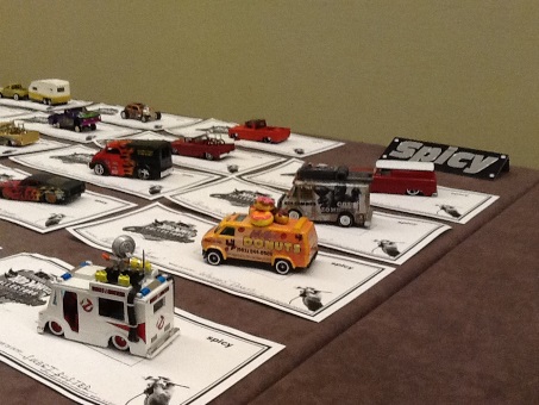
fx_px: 685
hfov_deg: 42.9
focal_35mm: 44
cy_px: 202
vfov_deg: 32.9
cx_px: 270
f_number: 2.4
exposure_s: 1/30
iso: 125
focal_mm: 2.03
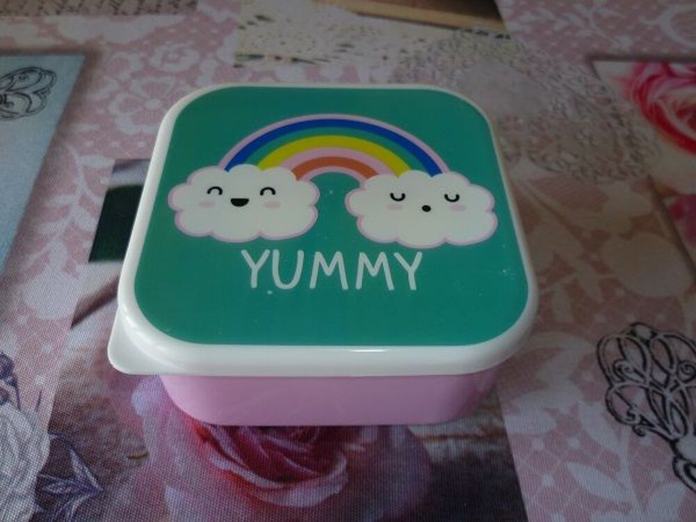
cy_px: 261
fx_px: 603
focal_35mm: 30
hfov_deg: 60.0
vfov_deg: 46.8
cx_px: 348
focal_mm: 5.4
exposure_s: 1/30
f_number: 2.9
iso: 80
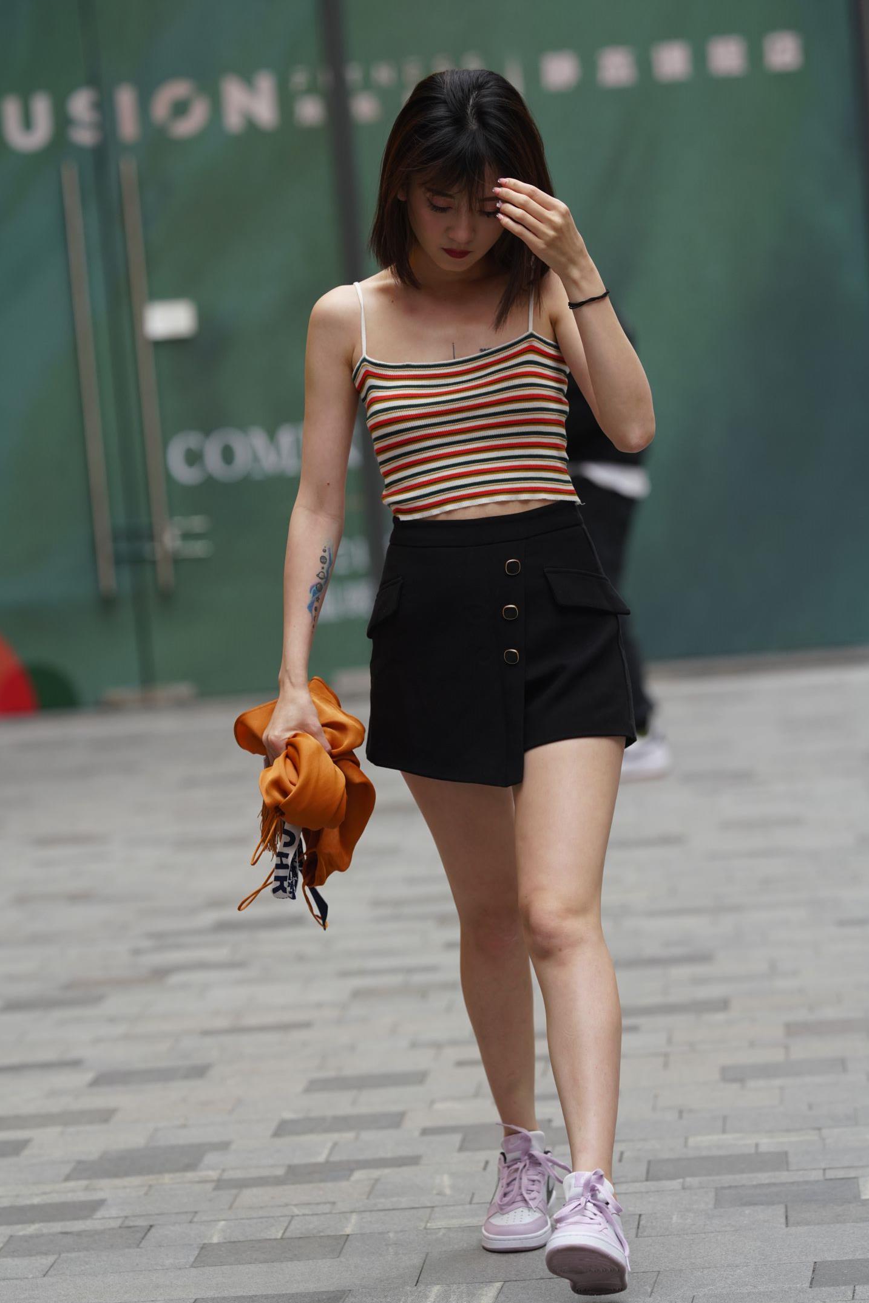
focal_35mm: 150
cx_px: 404
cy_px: 695
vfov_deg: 13.7
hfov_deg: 9.2
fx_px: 5427
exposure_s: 1/500
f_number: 3.5
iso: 640
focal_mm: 135
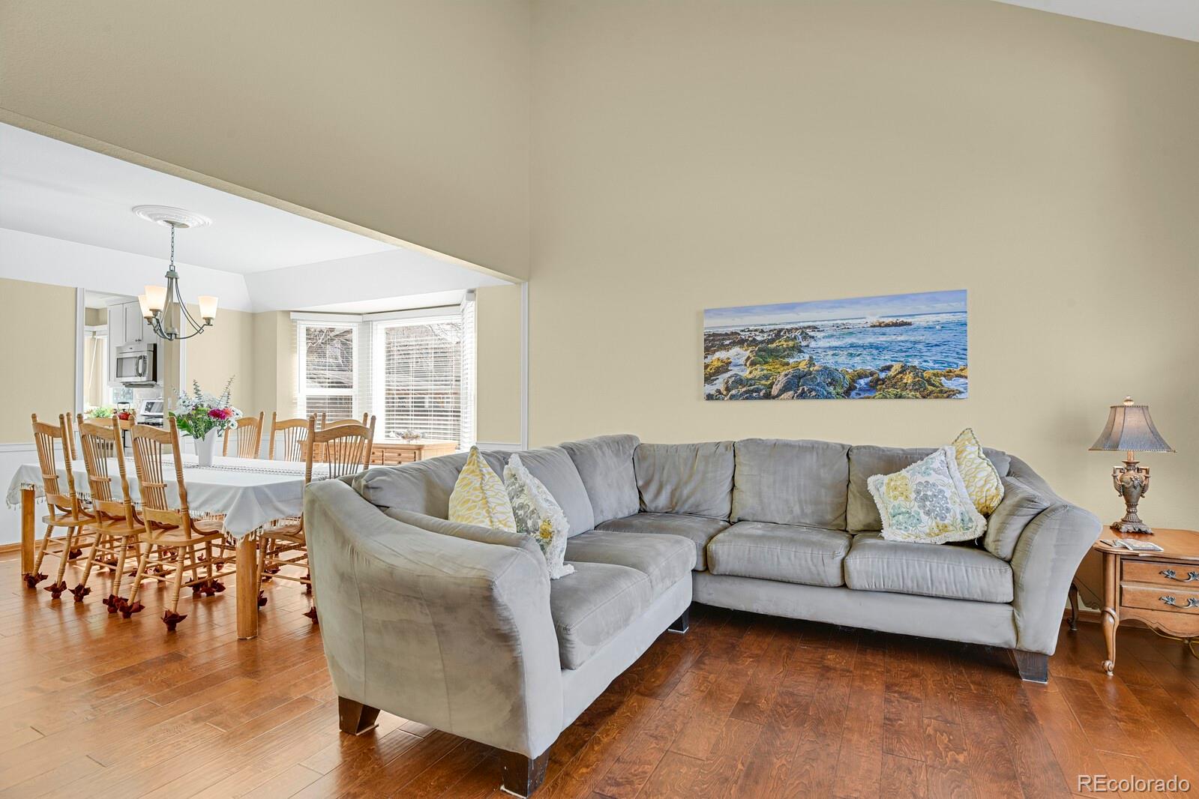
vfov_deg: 70.4
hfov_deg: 93.3
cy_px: 400
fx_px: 566
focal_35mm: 17
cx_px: 600
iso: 250
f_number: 8
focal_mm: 17
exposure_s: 1.3
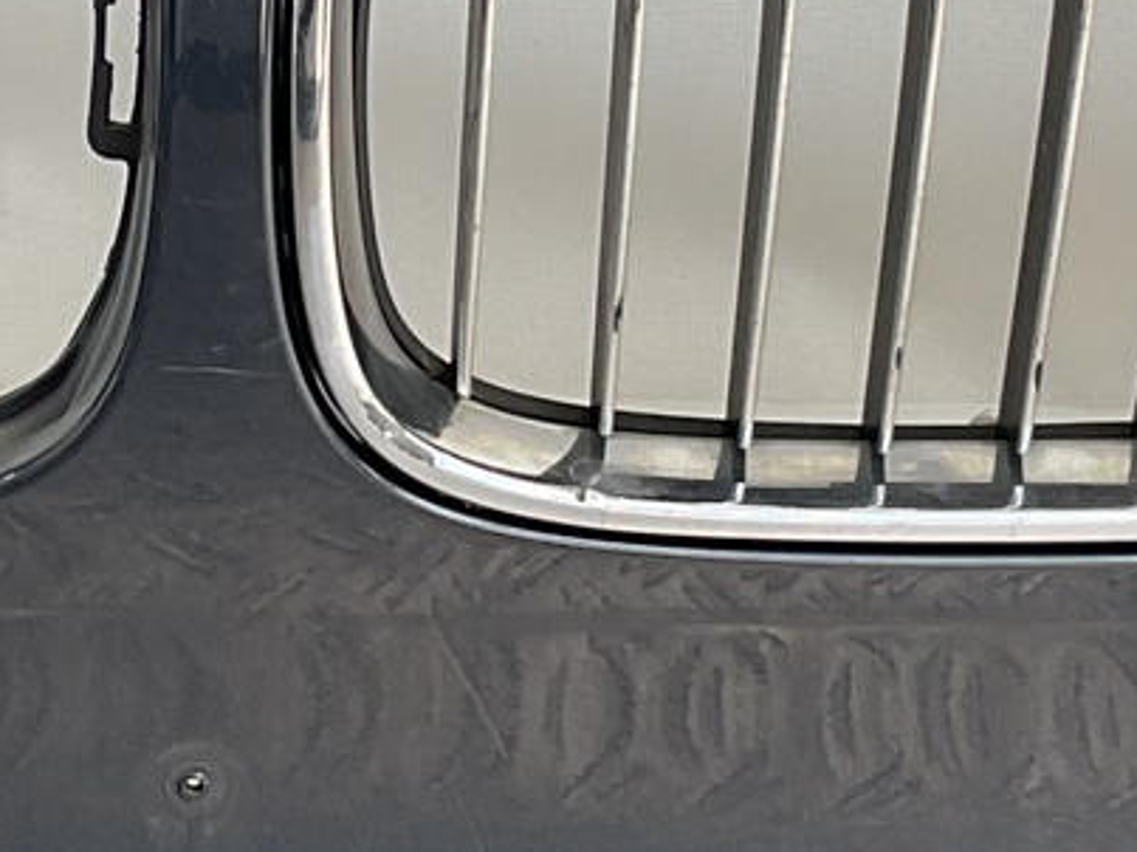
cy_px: 200
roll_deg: -2.6
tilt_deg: -13.2
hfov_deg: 13.6
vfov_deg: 10.2
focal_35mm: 145
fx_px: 4761
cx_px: 308
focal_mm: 3
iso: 16
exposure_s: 1/115
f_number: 1.8
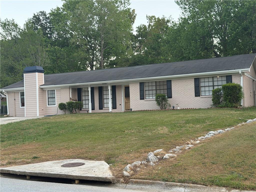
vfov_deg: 30.3
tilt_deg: +2.2
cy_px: 96
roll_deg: +2.5
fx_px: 355
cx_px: 128
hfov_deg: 39.7
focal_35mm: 48
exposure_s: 1/216
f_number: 1.78
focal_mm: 6.76
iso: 160
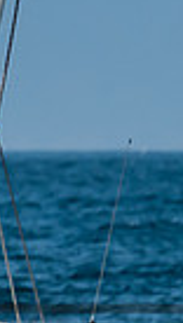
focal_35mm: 984
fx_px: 8458
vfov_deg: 2.2
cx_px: -196
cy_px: 196
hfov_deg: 1.2
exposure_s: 1/640
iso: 160
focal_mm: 155
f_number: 6.3
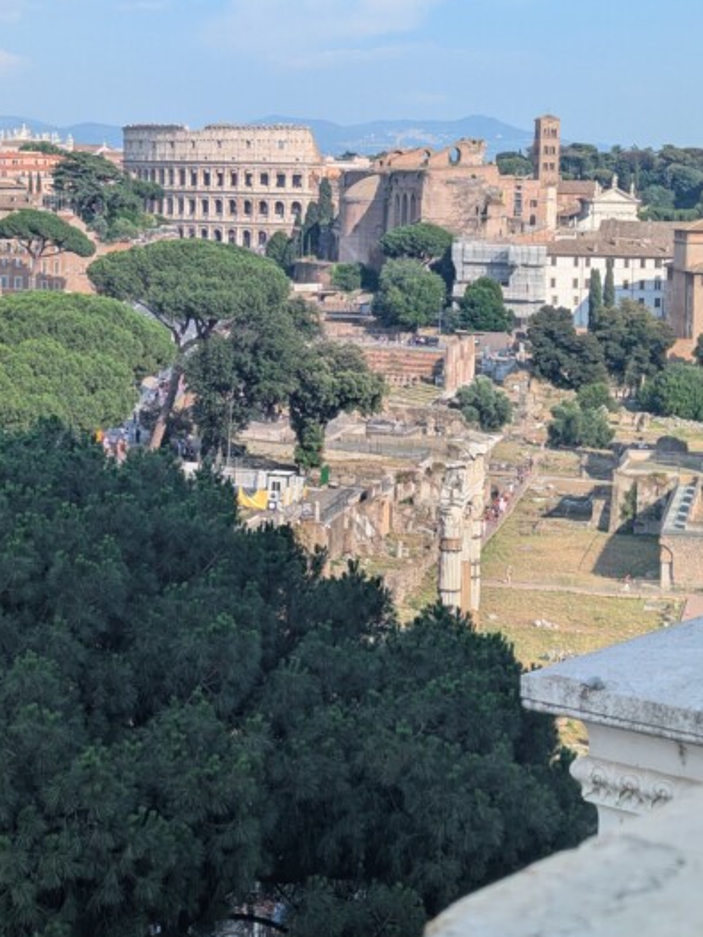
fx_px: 1976
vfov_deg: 26.4
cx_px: 211
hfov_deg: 20.1
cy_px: 274
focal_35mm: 73
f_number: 1.85
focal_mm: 6.81
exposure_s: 1/1808
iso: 54
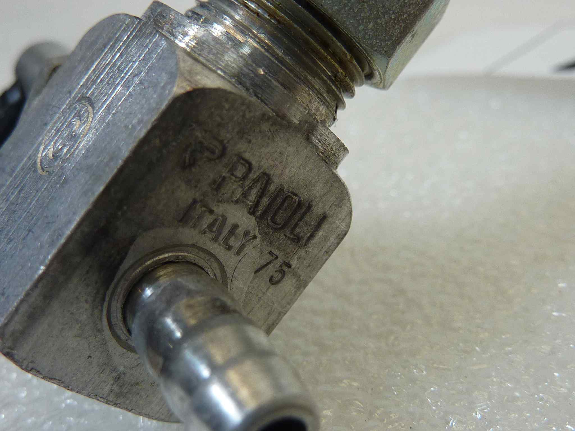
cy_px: 216
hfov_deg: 44.8
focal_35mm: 42
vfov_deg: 34.3
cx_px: 288
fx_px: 698
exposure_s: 1/60
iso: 80
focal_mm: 4.1
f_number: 3.3
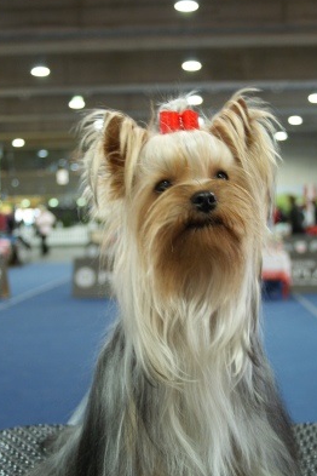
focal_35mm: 55
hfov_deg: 24.6
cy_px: 253
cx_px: 178
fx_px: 726
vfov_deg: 36.2
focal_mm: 30
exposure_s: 1/13
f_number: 4.5
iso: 400
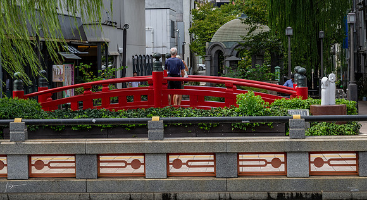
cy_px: 72
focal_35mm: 104
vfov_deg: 11.3
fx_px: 1007
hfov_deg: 20.6
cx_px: 144
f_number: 8
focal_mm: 70
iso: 250
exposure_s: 1/80
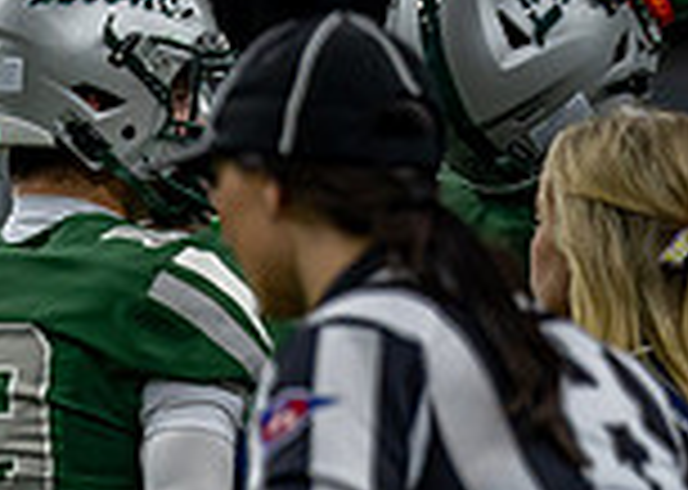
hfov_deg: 2.4
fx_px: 16457
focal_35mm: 843
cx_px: -783
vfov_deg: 1.7
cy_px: 754
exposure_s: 1/800
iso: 800
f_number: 2.8
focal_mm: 200
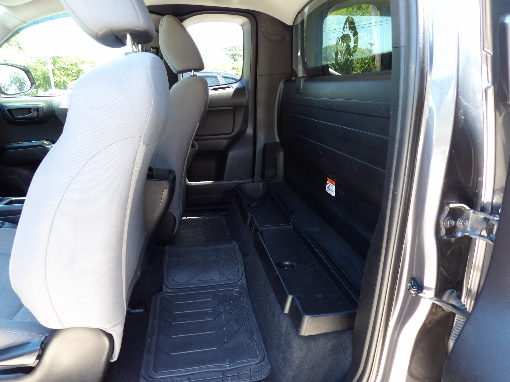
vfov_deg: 56.8
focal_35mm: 24
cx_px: 255
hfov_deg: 71.6
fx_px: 354
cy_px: 191
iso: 200
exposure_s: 1/30
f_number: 3.2
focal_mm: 4.3
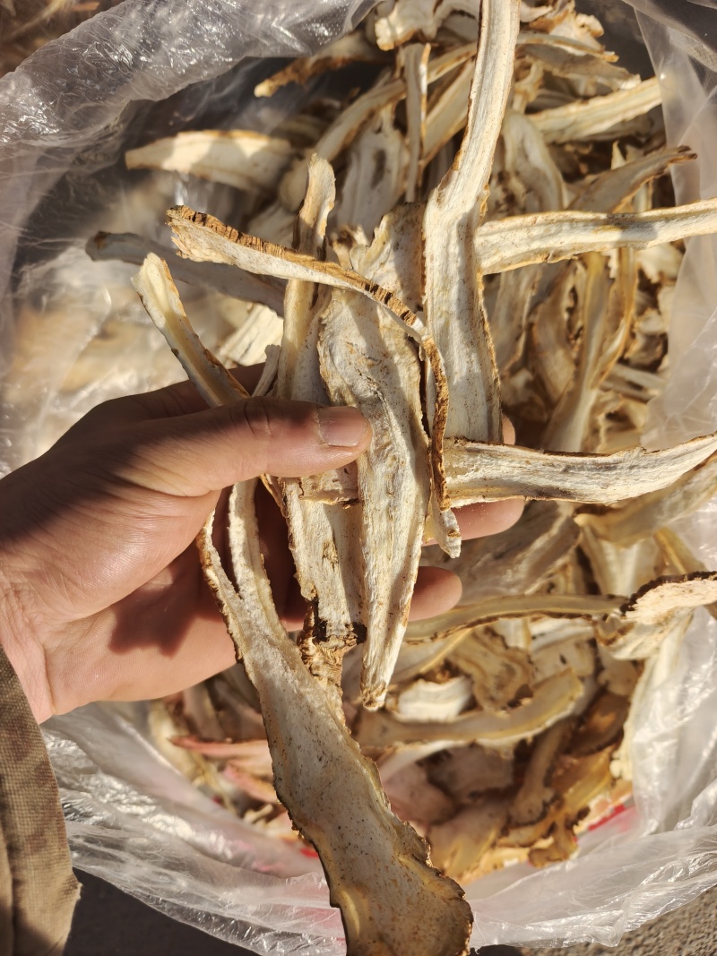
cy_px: 478
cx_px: 358
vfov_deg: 73.9
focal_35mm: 23
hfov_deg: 58.9
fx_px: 635
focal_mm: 6.06
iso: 50
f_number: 1.6
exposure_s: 1/2033
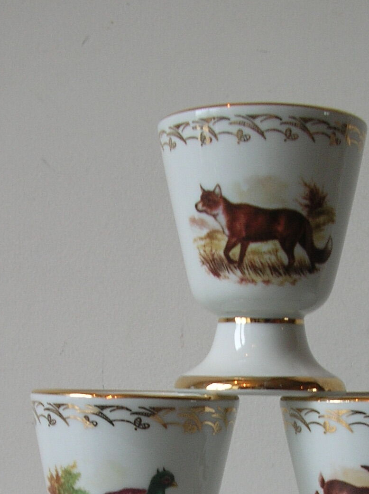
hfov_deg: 19.0
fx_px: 1096
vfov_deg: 24.1
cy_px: 513
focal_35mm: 77
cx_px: 250
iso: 50
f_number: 2.8
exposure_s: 1/13.3
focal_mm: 5.8
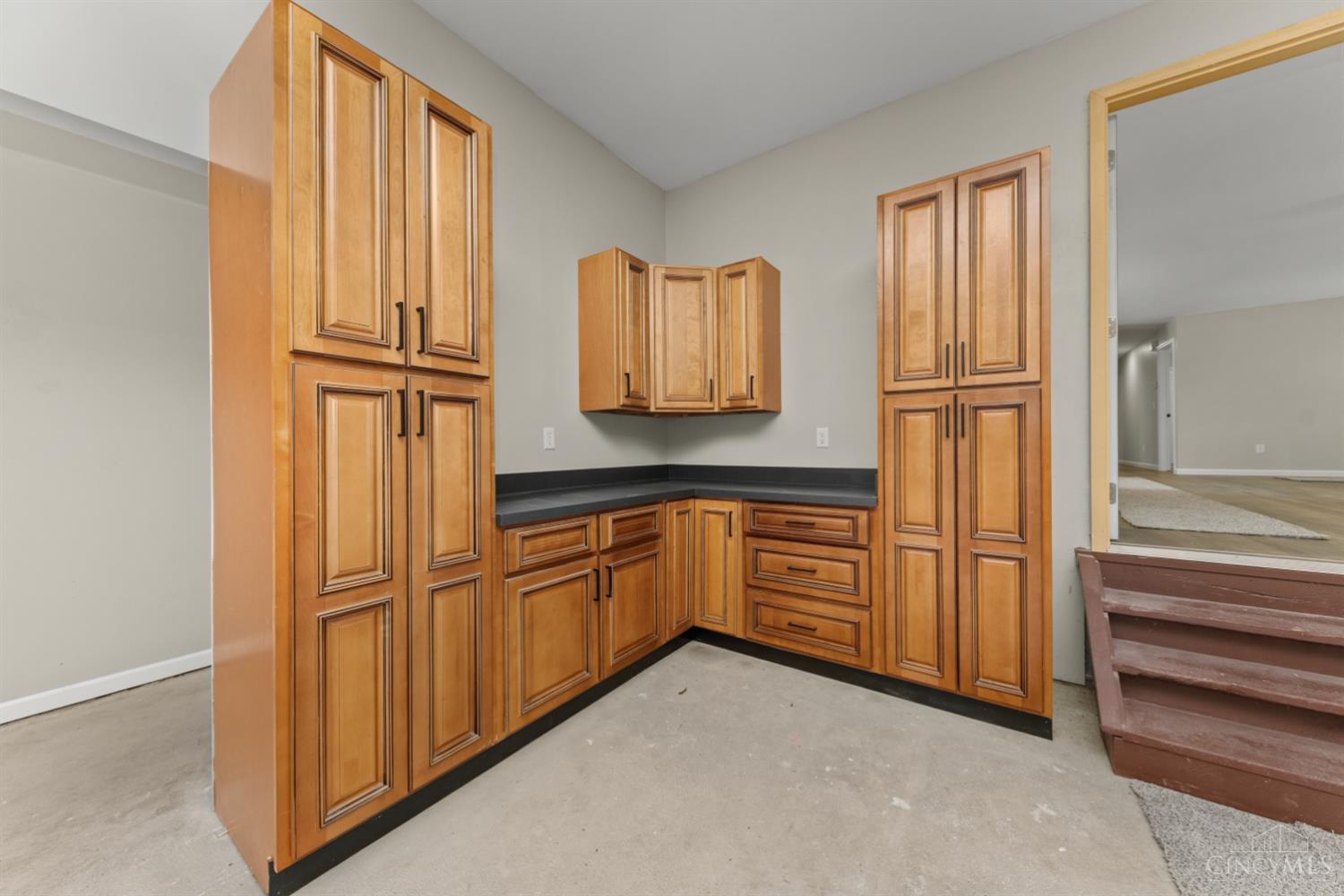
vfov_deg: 90.0
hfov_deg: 112.6
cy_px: 448
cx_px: 672
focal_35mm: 12
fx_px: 448
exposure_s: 1/25
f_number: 5.6
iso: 800
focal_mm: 12
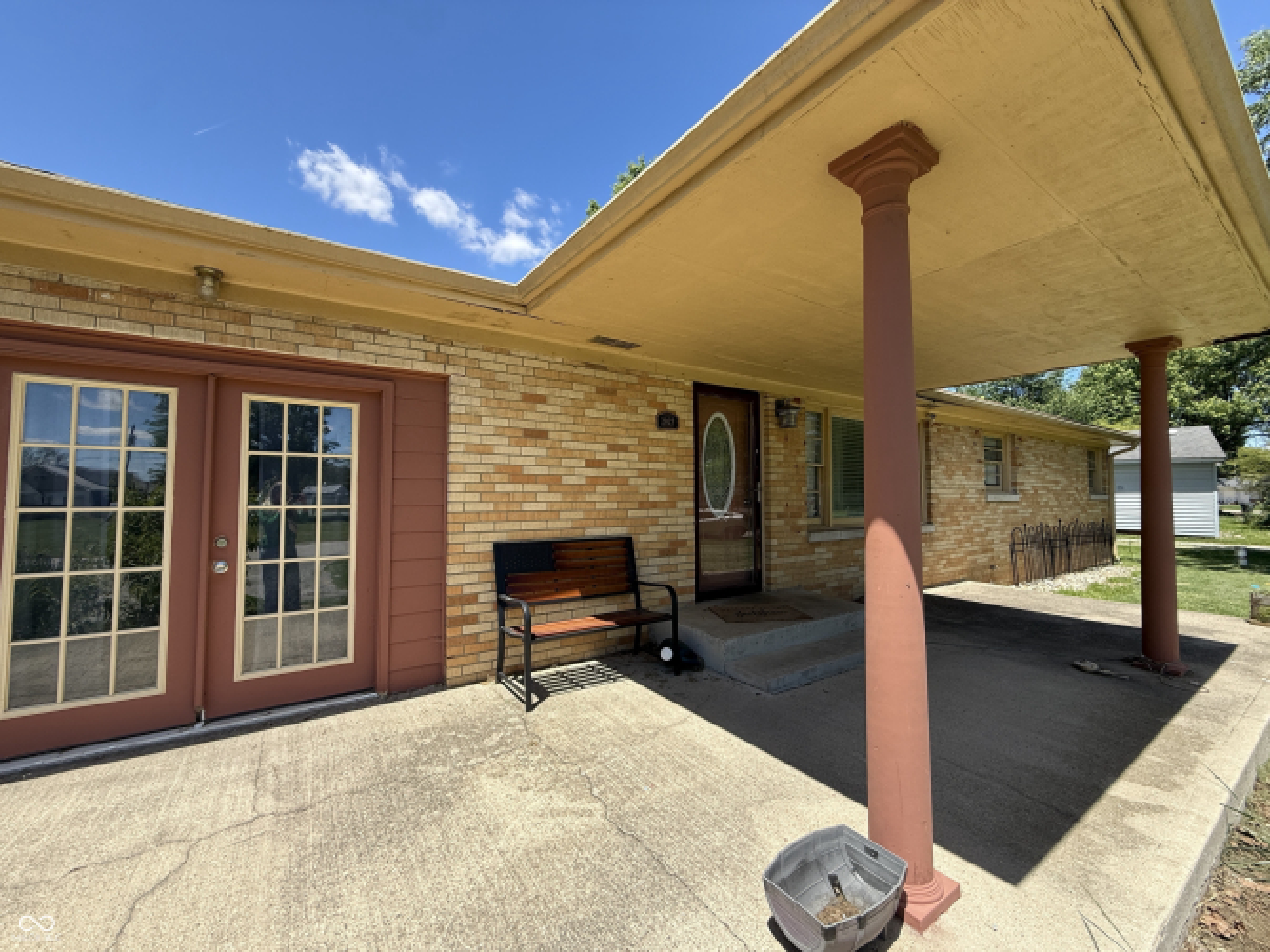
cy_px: 476
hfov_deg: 102.1
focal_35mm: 14
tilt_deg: +3.0
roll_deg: +0.2
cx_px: 635
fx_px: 514
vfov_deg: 85.7
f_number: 2.2
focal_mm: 2.22
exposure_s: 1/658
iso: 50
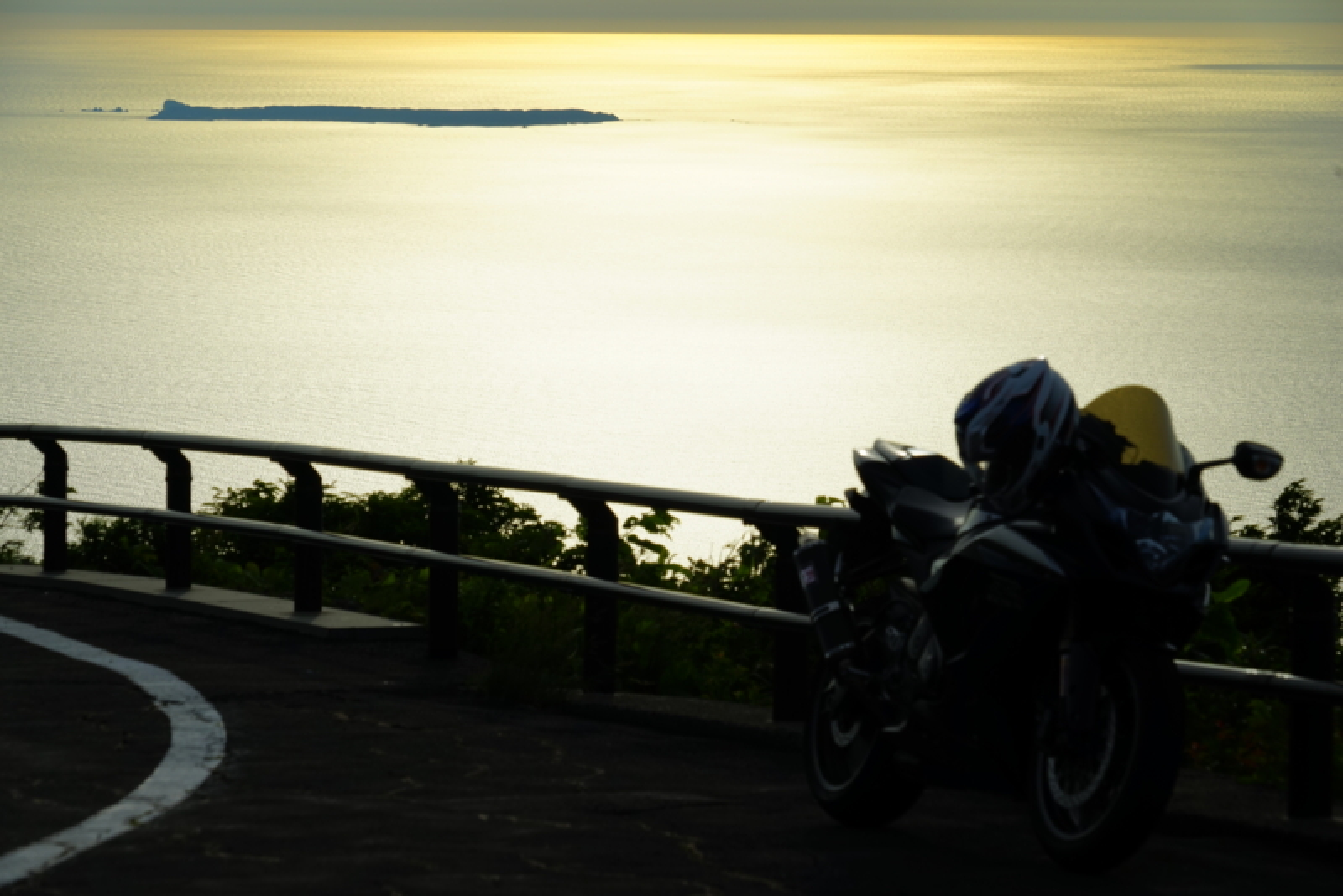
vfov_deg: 8.6
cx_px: 672
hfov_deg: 12.8
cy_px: 448
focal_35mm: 160
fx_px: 5971
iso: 100
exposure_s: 1/400
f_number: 13
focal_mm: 160
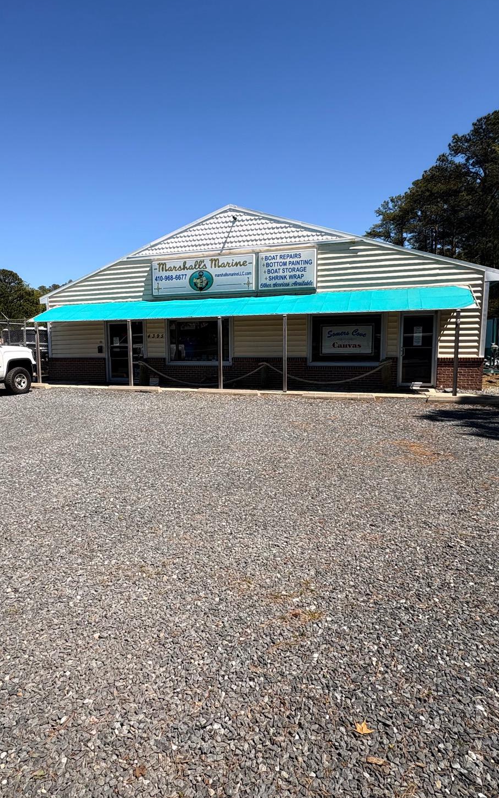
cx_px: 220
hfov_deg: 57.1
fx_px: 457
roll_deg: +0.8
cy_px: 398
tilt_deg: -6.6
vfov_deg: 82.3
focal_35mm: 21
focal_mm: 2.22
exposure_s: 1/1976
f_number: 2.2
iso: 40
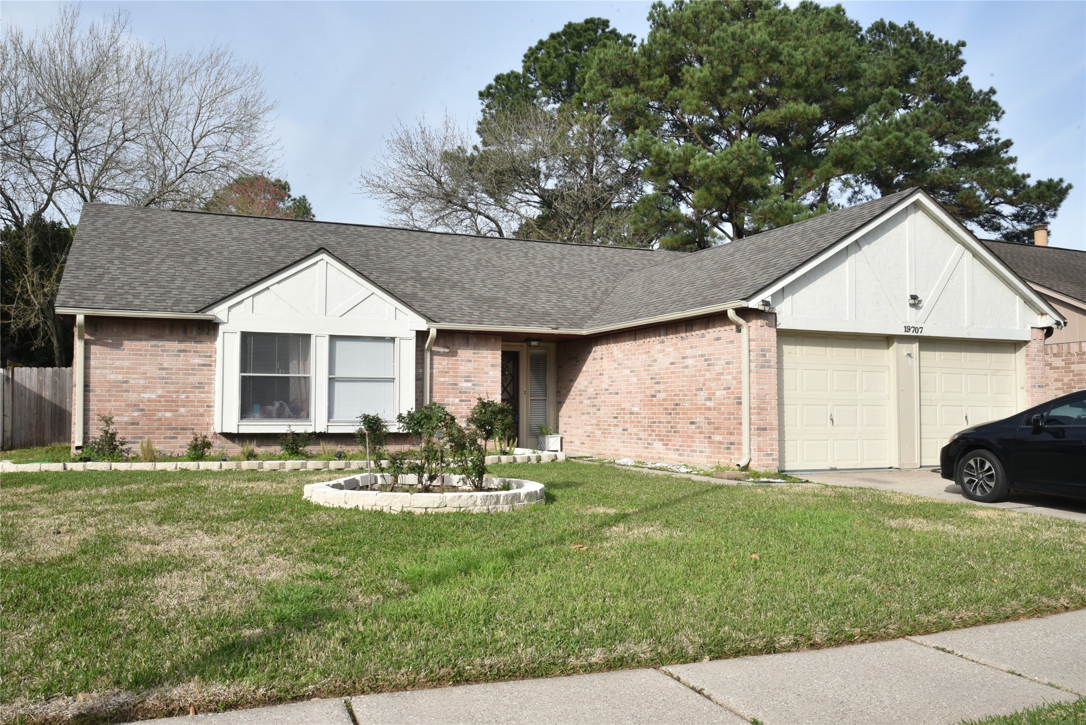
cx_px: 543
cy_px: 362
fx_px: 905
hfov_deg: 61.9
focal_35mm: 30
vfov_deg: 43.6
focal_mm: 30
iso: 400
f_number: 20
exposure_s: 1/100
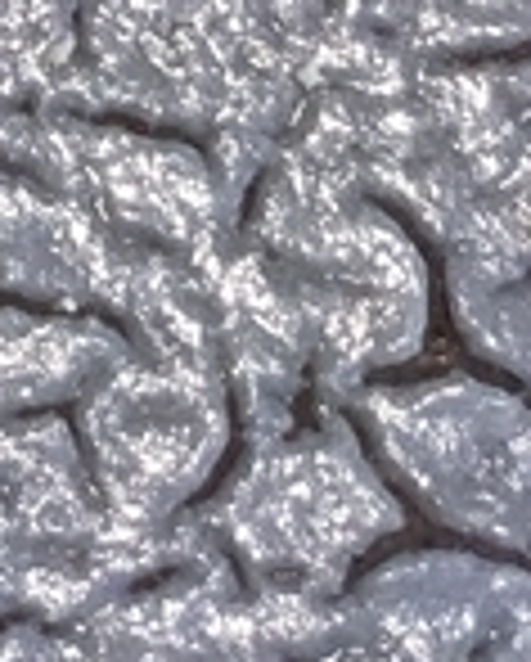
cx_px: -1458
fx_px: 4528
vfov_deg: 6.6
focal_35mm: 231
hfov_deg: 5.9
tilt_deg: -62.3
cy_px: -2027
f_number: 2.2
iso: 40
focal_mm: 4.15
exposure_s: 1/30
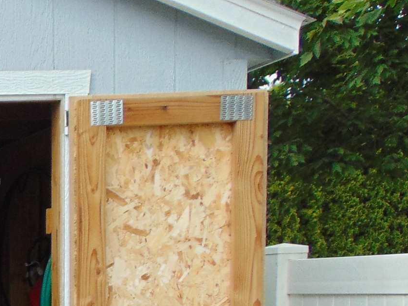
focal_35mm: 91
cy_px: 398
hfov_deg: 17.8
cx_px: -299
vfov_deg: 15.5
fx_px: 1073
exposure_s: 1/500
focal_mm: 4.5
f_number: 3
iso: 80
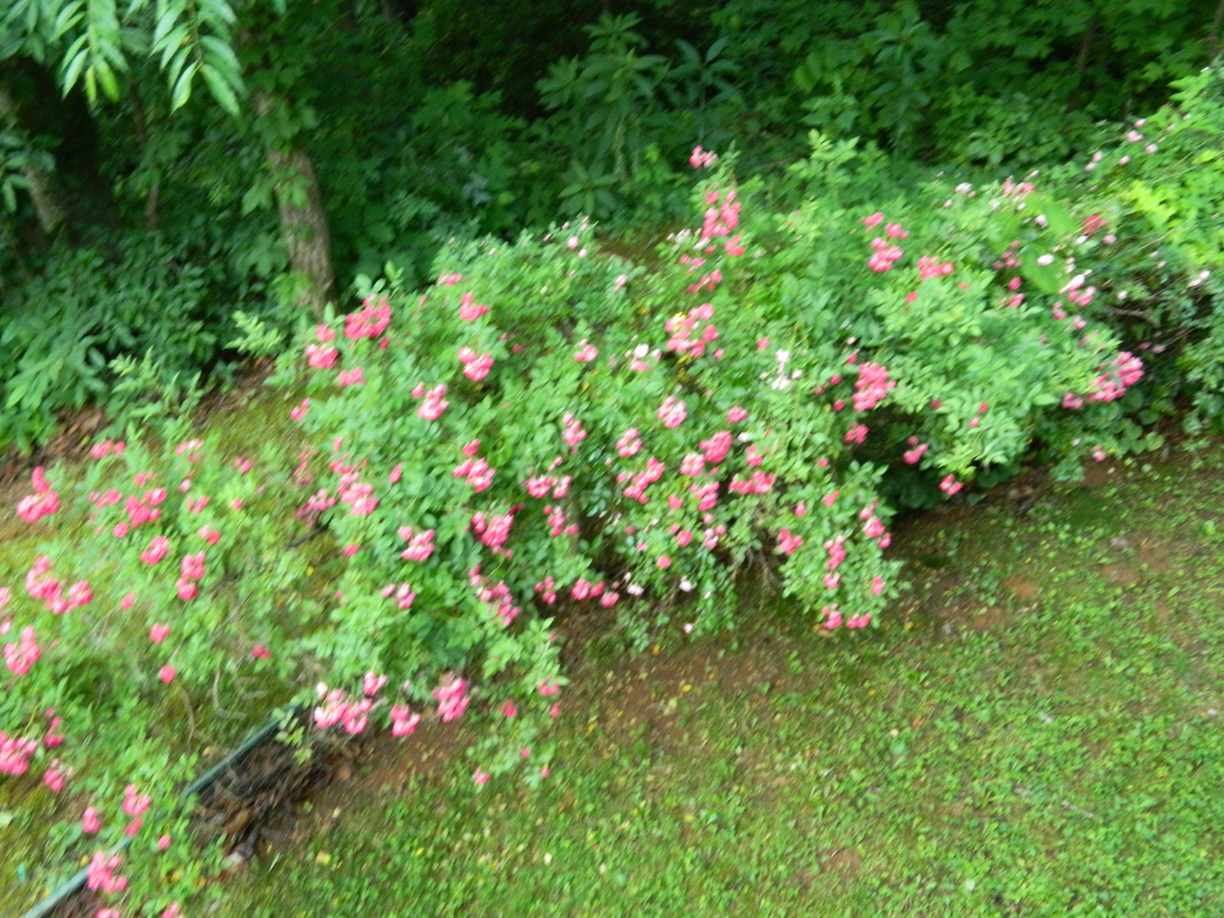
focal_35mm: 41
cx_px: 612
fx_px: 1450
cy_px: 459
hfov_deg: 45.8
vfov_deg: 35.1
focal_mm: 7.3
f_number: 3.5
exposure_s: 1/30
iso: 400
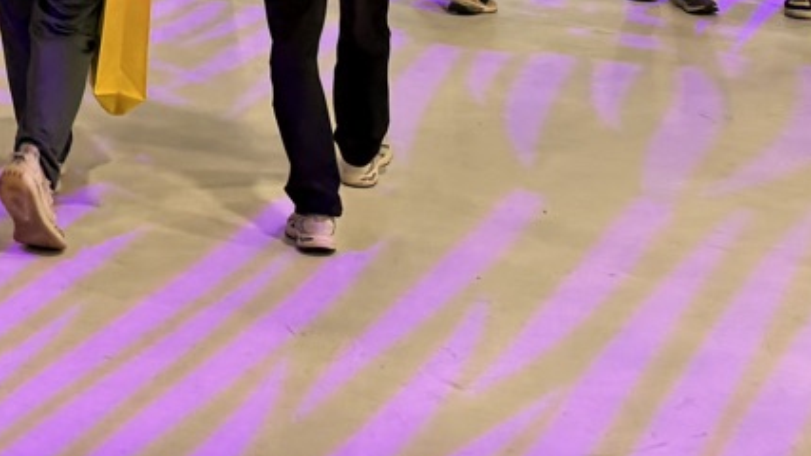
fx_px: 2107
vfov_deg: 10.8
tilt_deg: +6.7
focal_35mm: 98
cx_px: -230
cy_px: -564
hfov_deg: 20.1
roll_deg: -0.5
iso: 160
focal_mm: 6.76
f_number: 1.78
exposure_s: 1/120
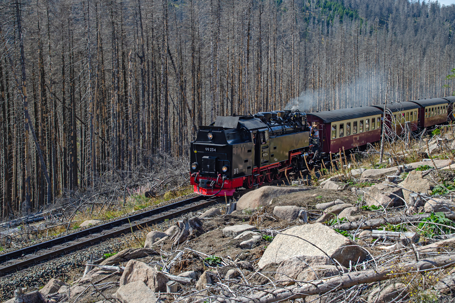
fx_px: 645
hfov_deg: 38.9
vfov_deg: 26.5
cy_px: 152
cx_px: 228
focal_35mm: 51
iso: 200
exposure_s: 1/400
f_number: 8
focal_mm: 34
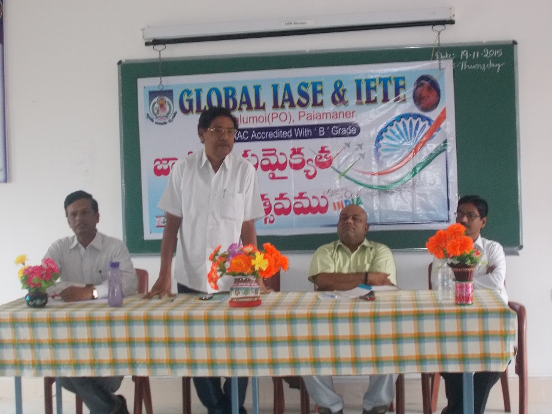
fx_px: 925
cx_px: 276
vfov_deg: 25.2
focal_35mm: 58
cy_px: 207
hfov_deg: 33.2
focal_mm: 10.3
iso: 400
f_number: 4.9
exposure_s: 1/30
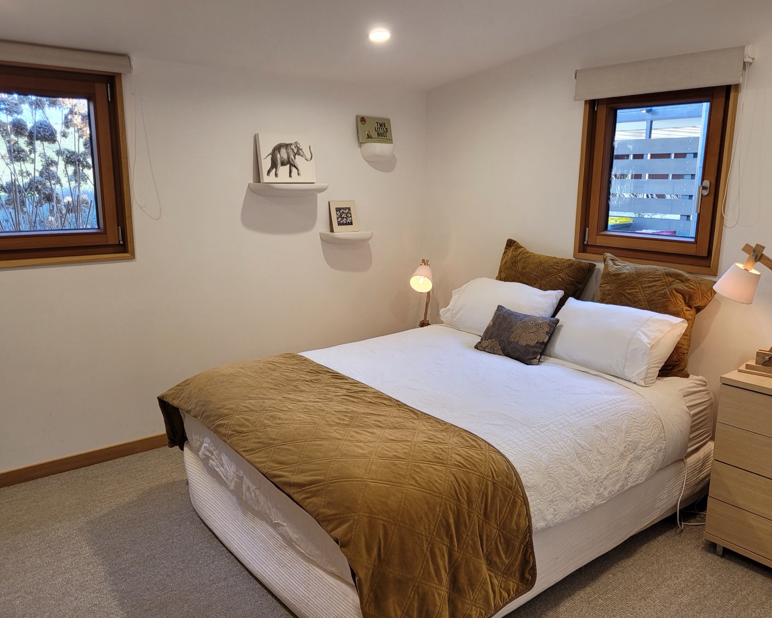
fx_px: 640
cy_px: 313
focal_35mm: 28
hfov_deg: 62.2
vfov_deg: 51.5
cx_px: 406
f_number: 1.8
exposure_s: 1/100
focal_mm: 5.4
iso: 125
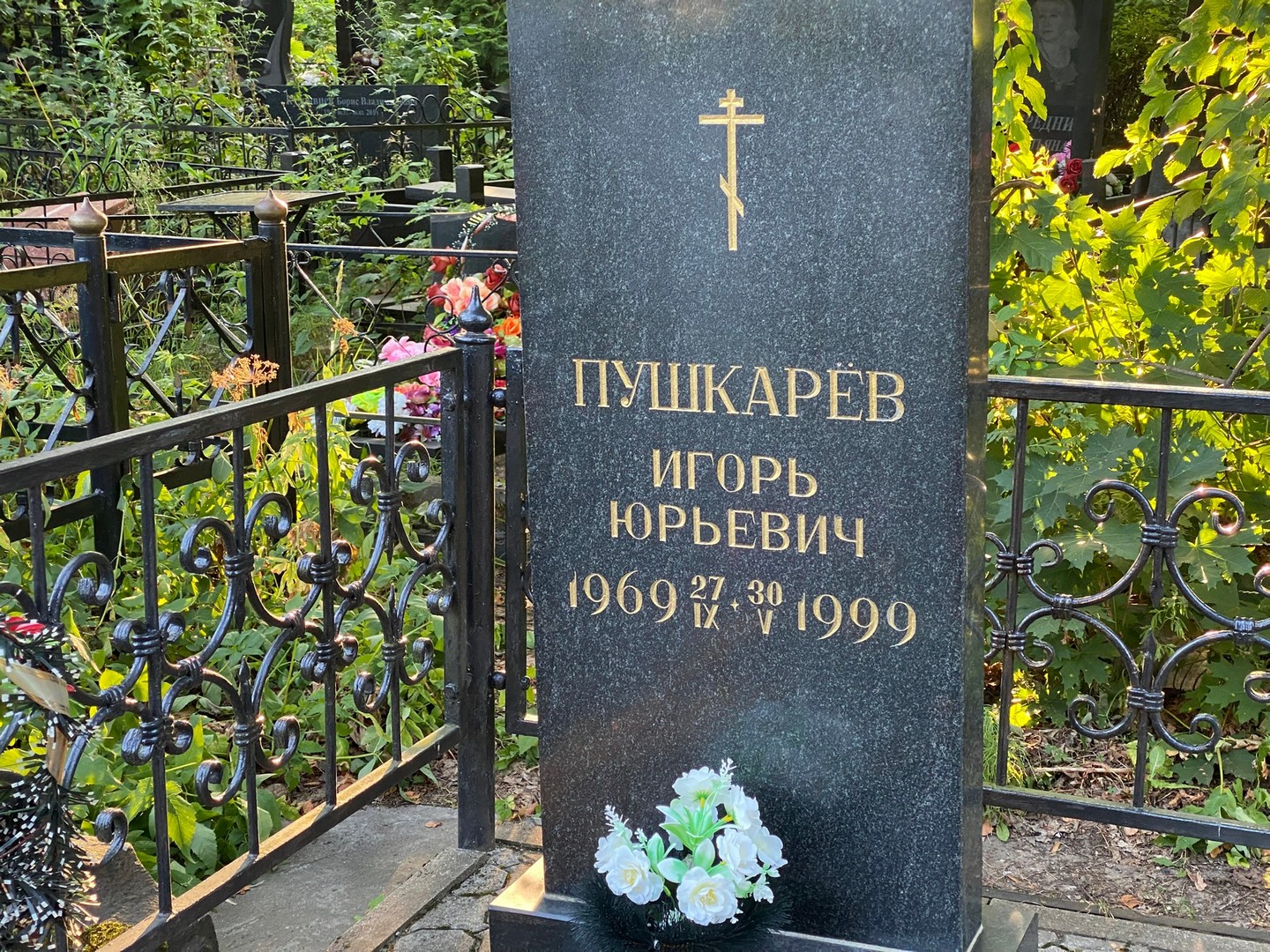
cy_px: 476
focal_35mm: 52
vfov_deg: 28.0
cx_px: 635
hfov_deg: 36.8
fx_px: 1908
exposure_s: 1/122
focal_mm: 6
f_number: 2
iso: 125
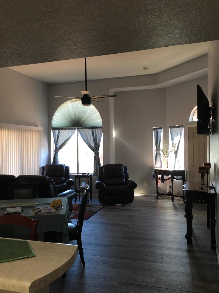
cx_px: 107
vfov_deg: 58.3
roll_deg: -0.7
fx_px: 262
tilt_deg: -2.2
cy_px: 154
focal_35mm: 31
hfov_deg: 45.4
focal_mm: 4.15
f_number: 2.2
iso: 32
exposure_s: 1/30
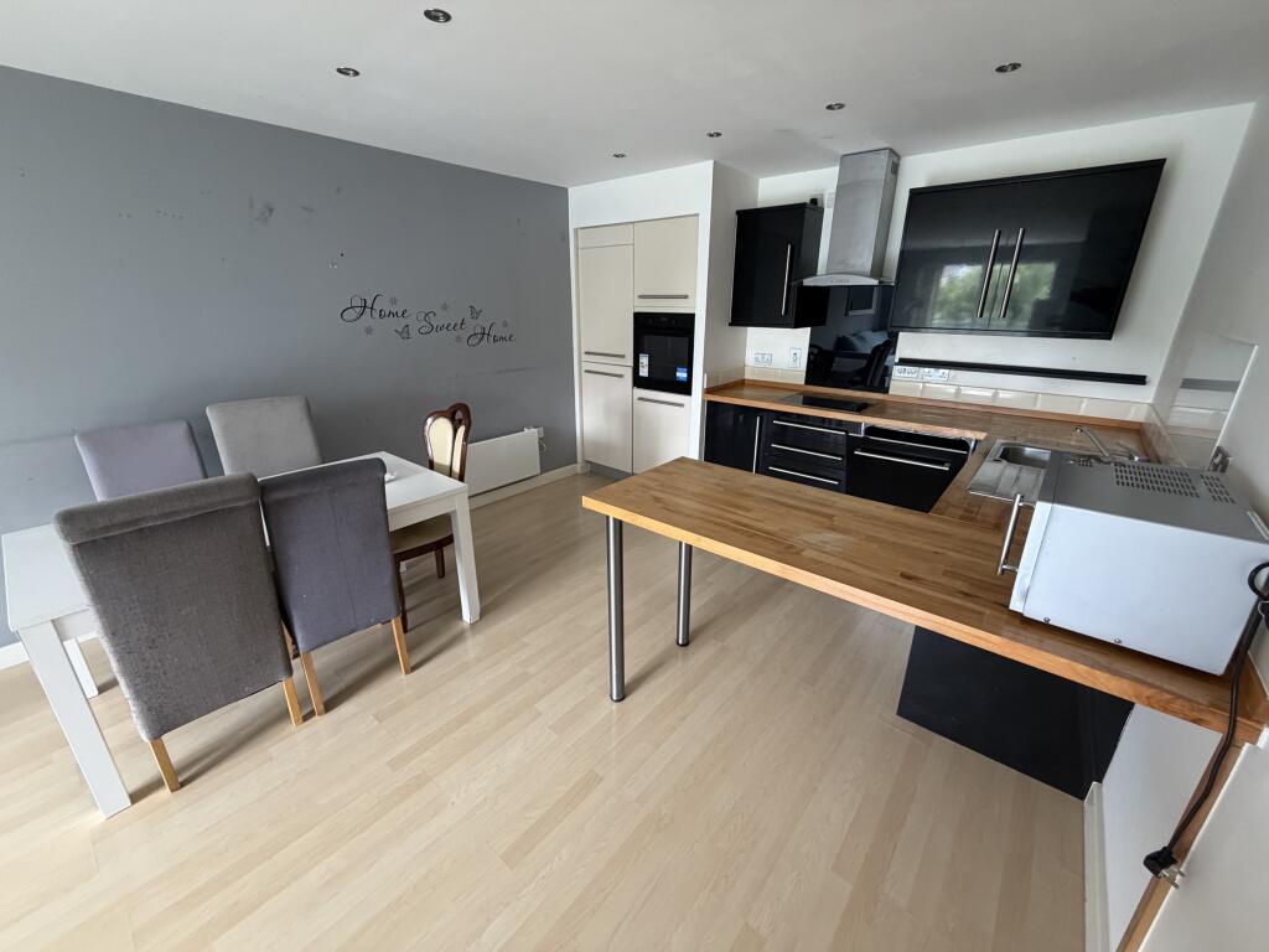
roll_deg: +0.3
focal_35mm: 14
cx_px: 634
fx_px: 513
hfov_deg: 102.1
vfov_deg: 85.7
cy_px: 476
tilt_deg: -17.4
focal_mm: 2.22
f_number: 2.2
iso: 320
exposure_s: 1/83
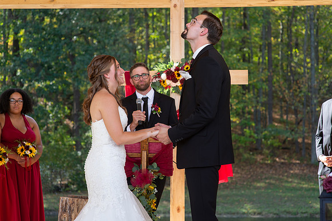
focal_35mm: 86
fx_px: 792
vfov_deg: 15.9
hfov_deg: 23.7
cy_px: 110
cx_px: 166
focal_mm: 85
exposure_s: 1/320
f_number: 5
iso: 400
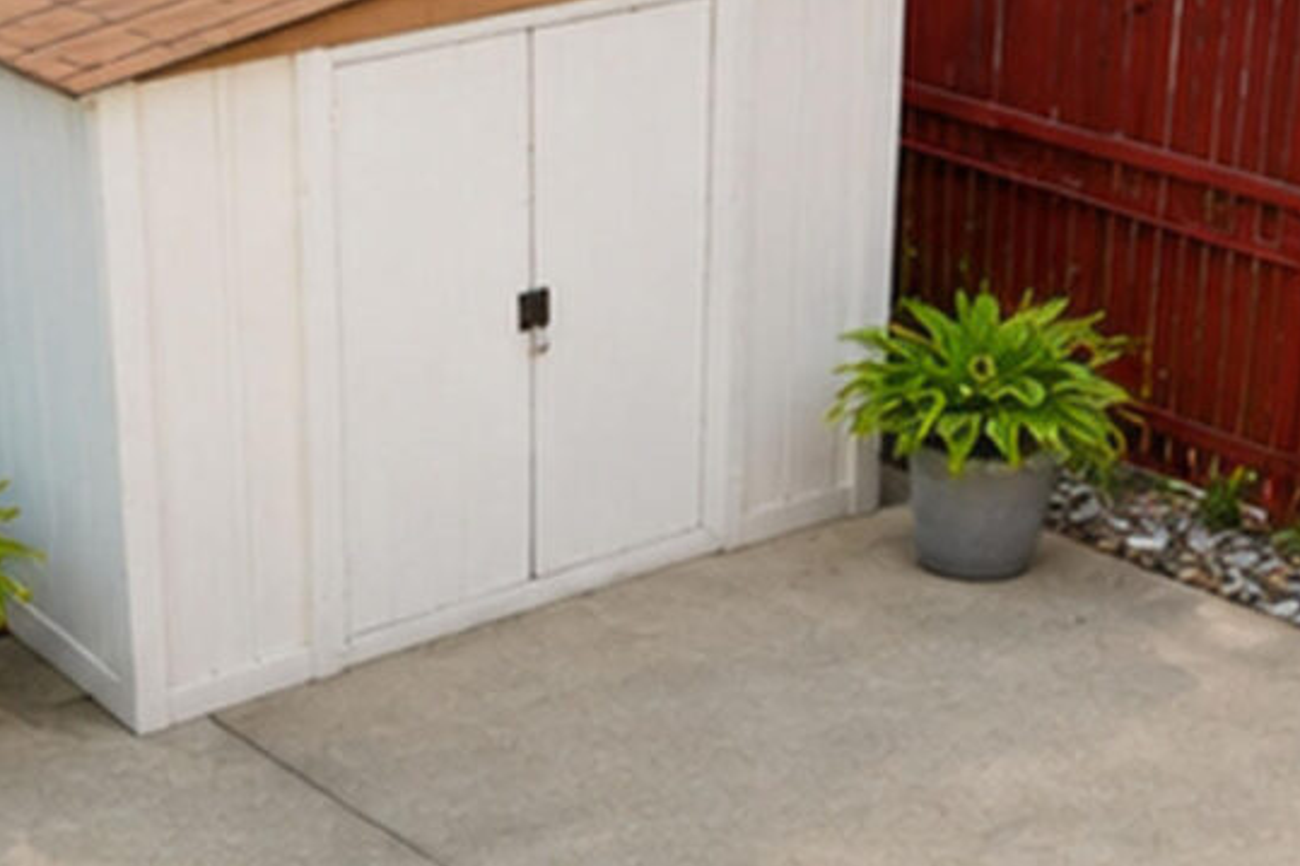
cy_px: 513
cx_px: 285
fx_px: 2829
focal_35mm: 78
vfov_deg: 17.4
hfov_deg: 25.5
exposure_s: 1/250
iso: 100
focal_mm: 16.5
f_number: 4.5
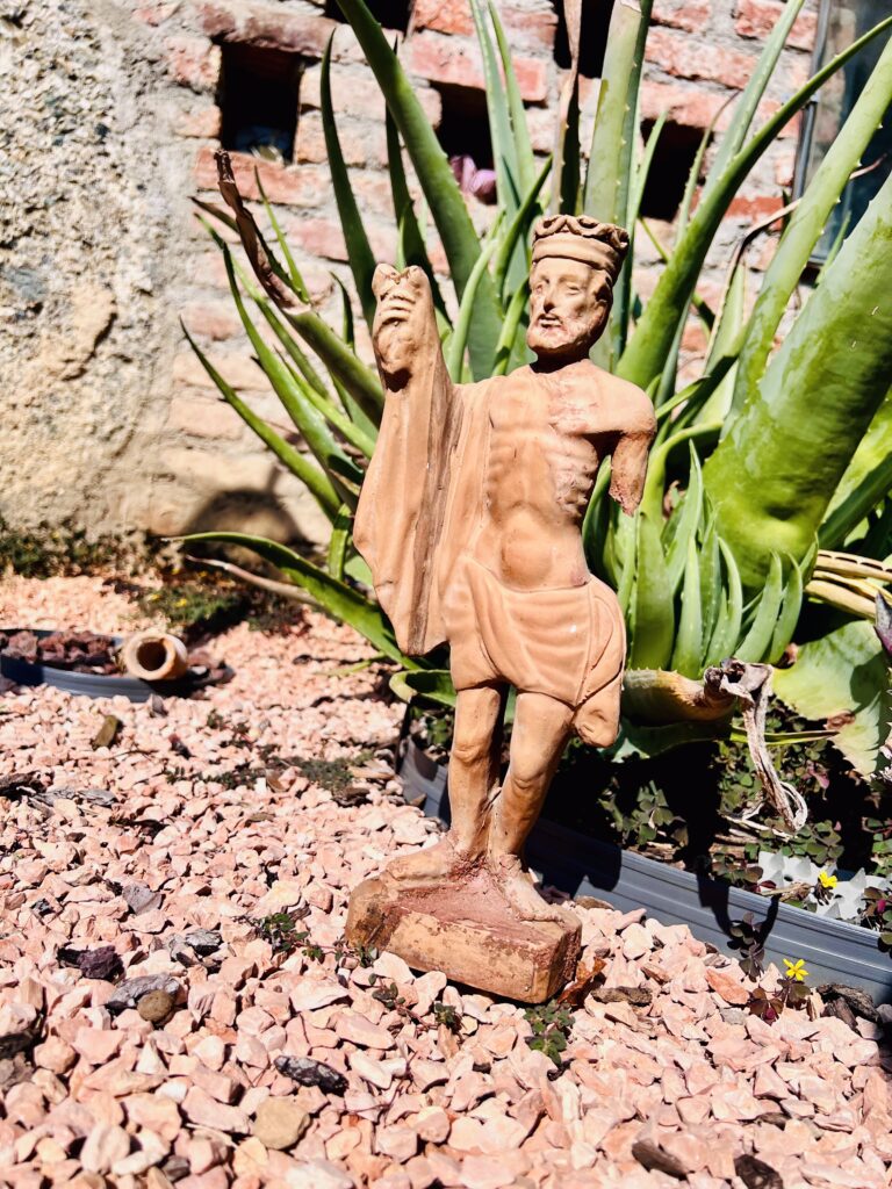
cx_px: 446
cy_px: 594
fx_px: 893
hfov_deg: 53.1
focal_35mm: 26
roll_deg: -6.8
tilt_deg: -4.1
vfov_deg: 67.3
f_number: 1.5
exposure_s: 1/5587
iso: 50
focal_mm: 5.7
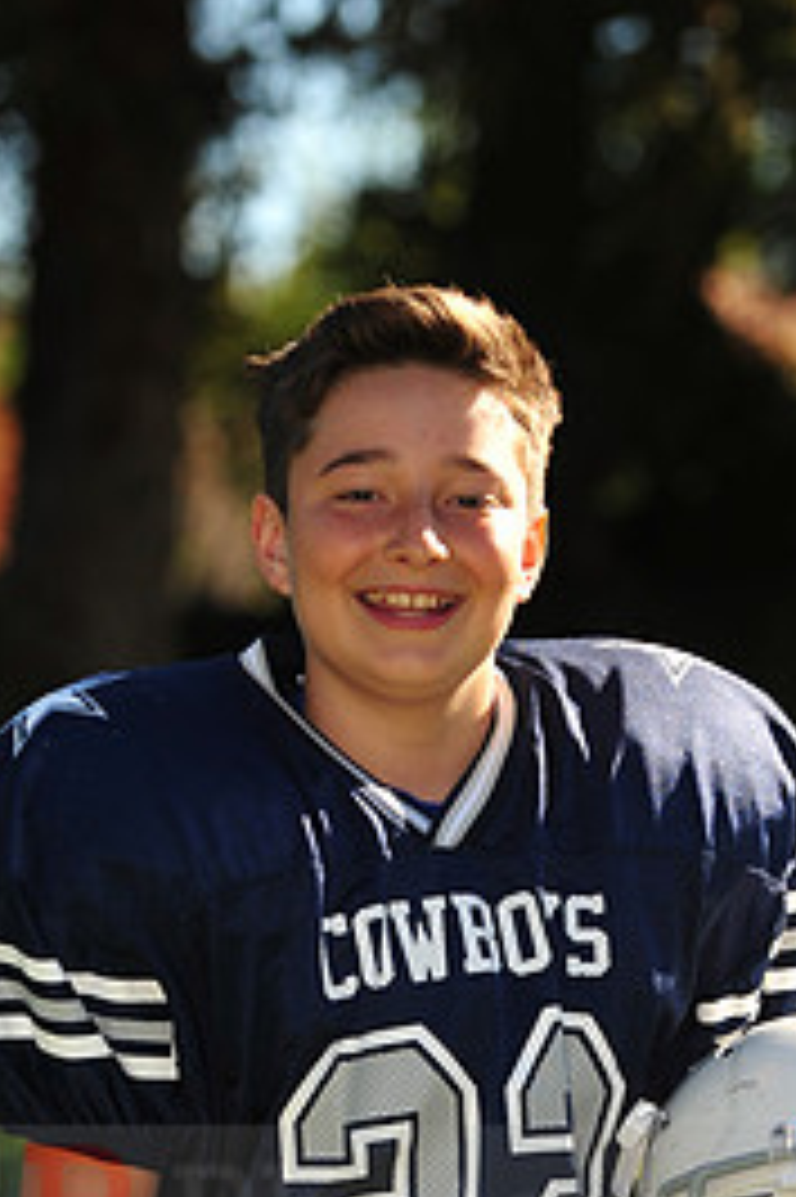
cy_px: 1188
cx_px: 499
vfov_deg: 7.3
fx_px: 9398
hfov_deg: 4.8
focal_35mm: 283
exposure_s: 1/640
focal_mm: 130
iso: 200
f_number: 4.5
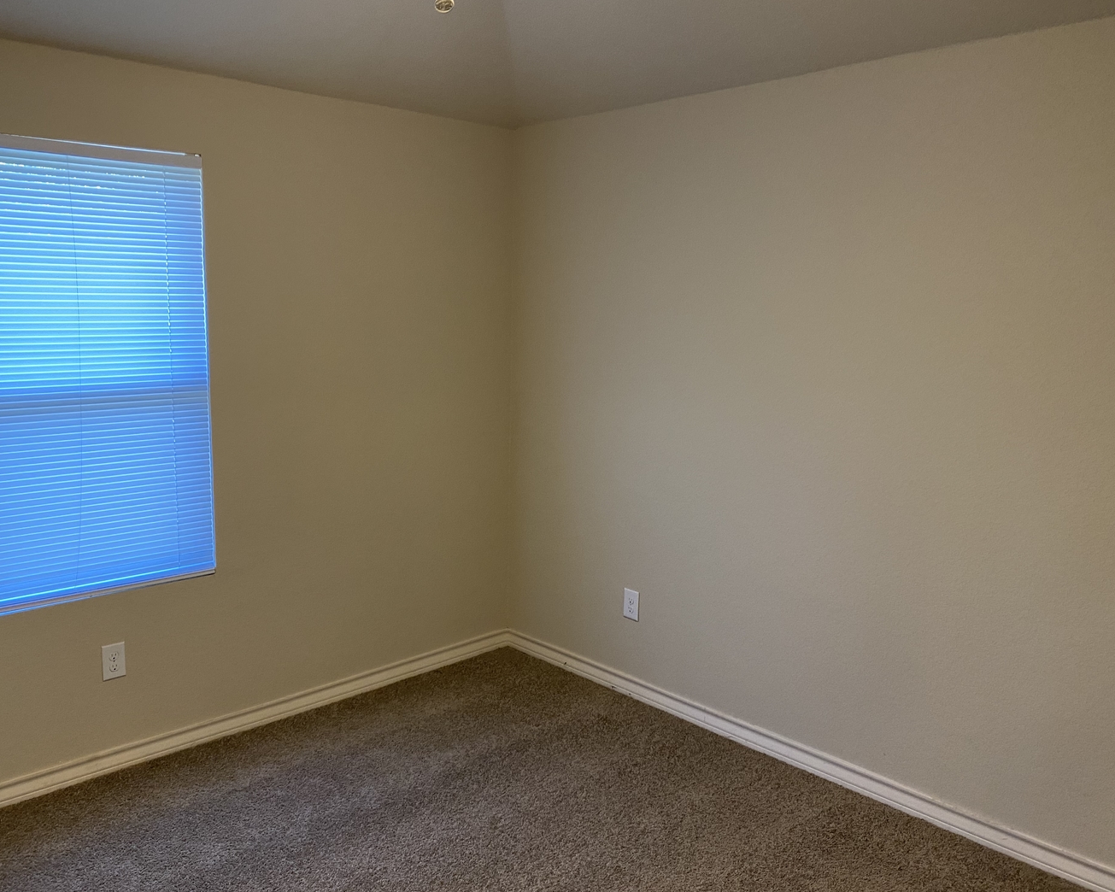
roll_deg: -1.4
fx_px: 924
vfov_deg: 51.5
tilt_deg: -9.7
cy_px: 454
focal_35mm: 28
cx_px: 511
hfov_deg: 62.1
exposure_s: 1/60
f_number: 1.8
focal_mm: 4.25
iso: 160
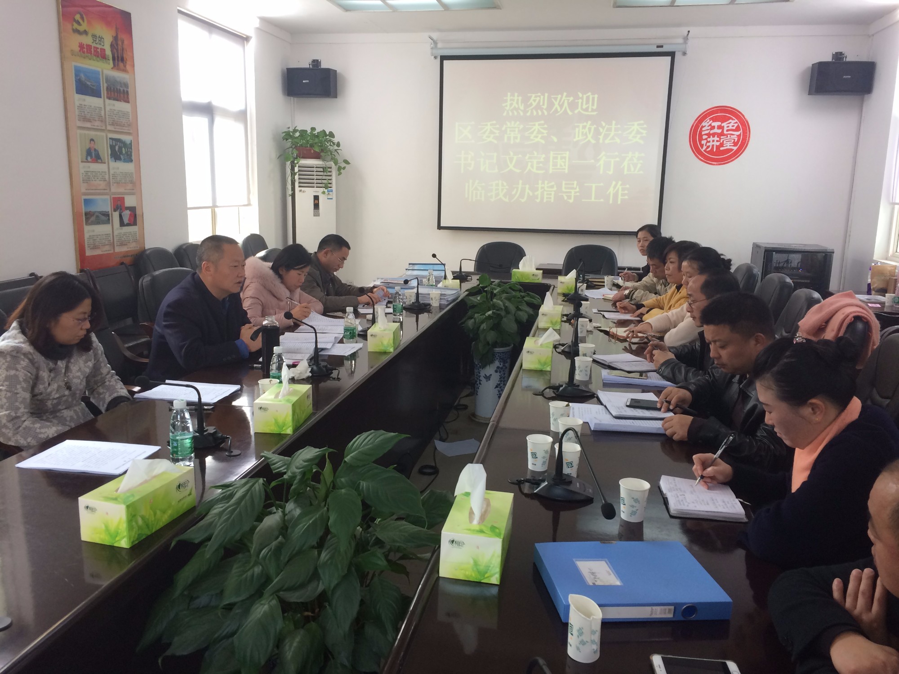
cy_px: 337
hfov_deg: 61.7
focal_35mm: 29
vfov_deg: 48.2
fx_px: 753
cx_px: 450
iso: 50
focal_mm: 4.15
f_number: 2.2
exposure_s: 1/30
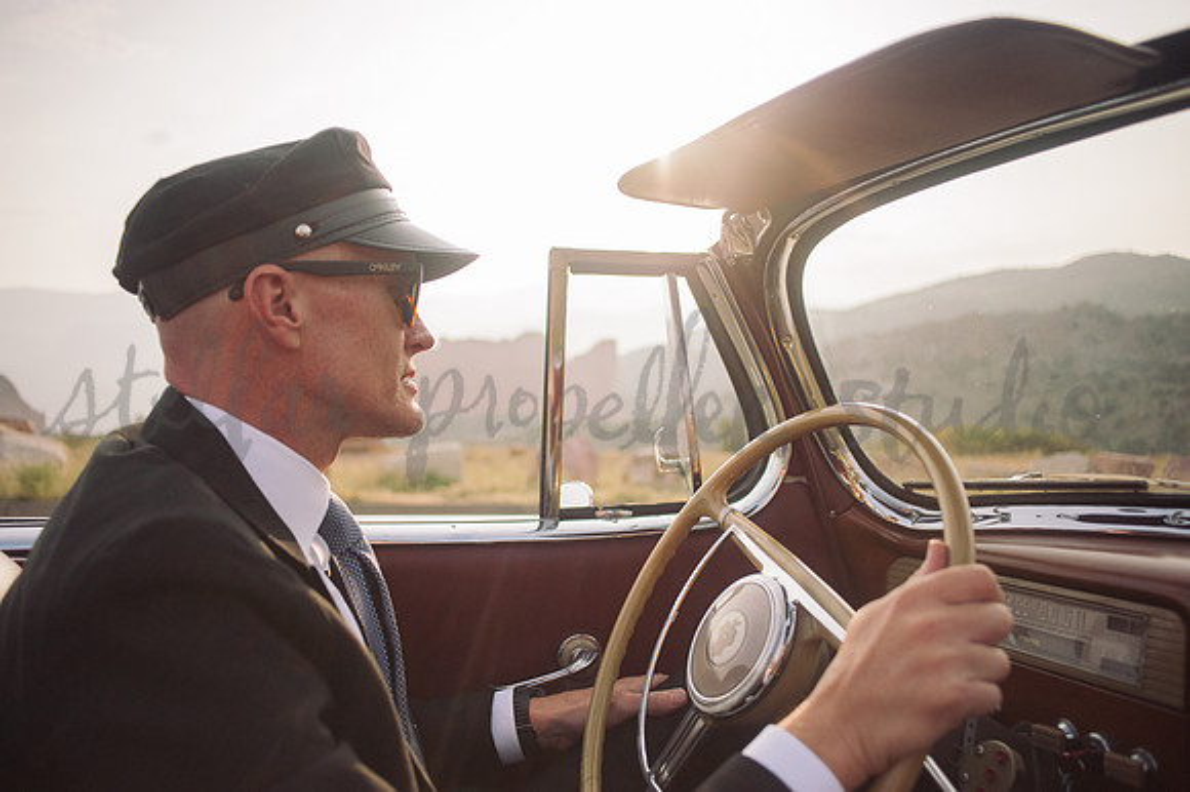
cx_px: 595
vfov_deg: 46.4
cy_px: 396
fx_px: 925
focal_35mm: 28
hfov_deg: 65.5
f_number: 2.8
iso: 1000
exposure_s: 1/8000
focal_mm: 28
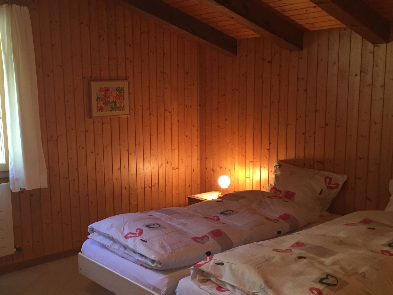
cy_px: 173
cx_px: 150
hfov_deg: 45.4
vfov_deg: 35.0
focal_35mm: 41
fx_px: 465
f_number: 2.2
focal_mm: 4.15
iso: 64
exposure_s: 1/33
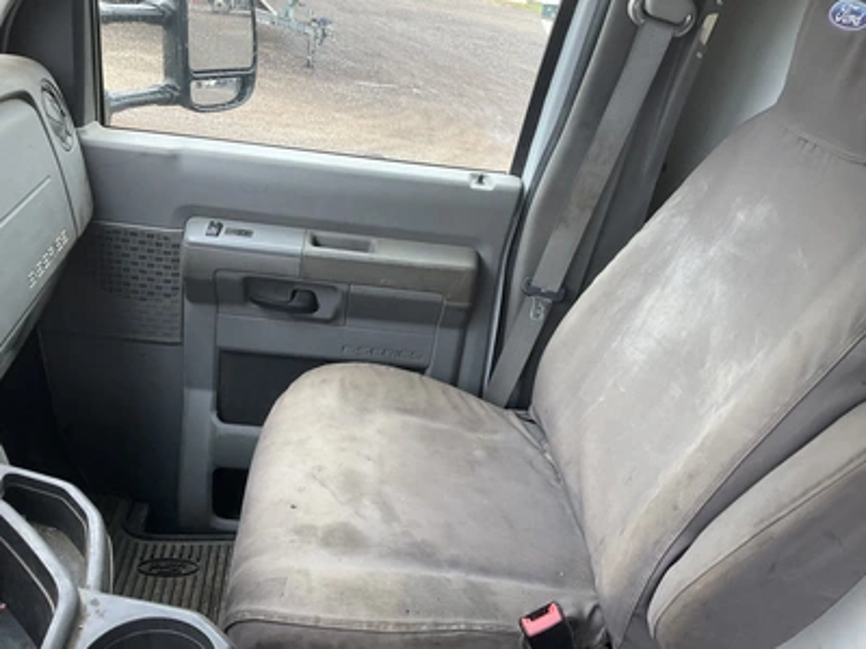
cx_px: 433
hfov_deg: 61.7
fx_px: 726
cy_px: 324
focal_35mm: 29
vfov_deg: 48.2
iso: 32
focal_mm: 3
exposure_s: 1/130
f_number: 1.8
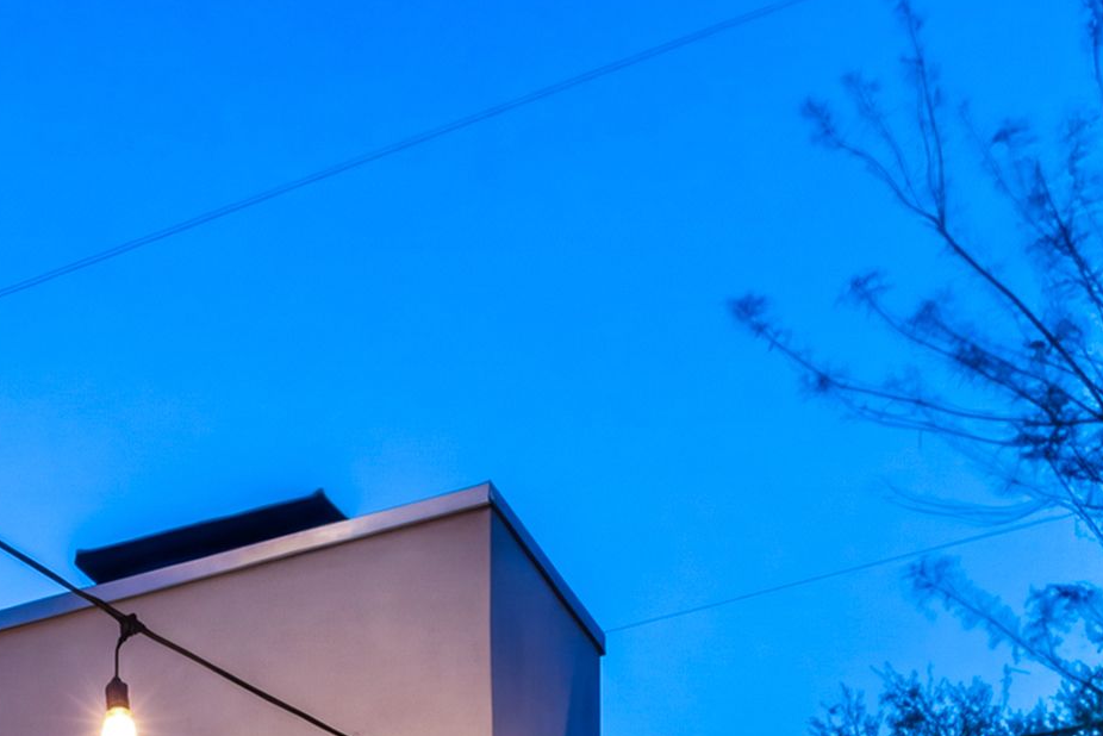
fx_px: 2237
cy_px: 1574
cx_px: -38
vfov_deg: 14.6
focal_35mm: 73
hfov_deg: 26.1
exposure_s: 1/60
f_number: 4.5
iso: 1000
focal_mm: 16
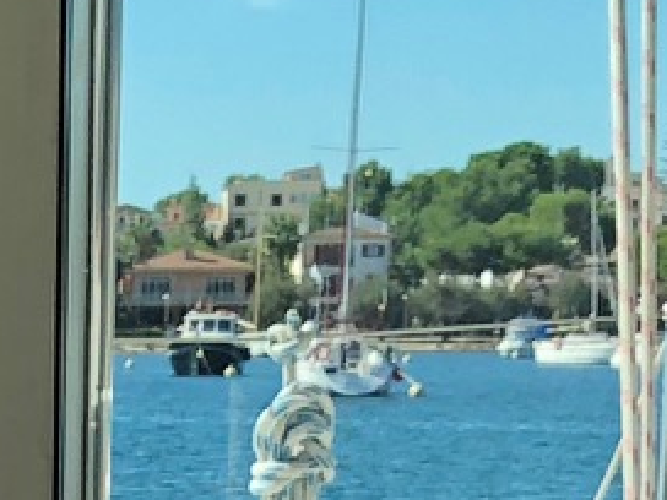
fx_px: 4143
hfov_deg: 9.1
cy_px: 1816
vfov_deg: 6.0
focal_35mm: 215
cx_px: -101
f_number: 1.8
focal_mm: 3.99
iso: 20
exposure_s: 1/750
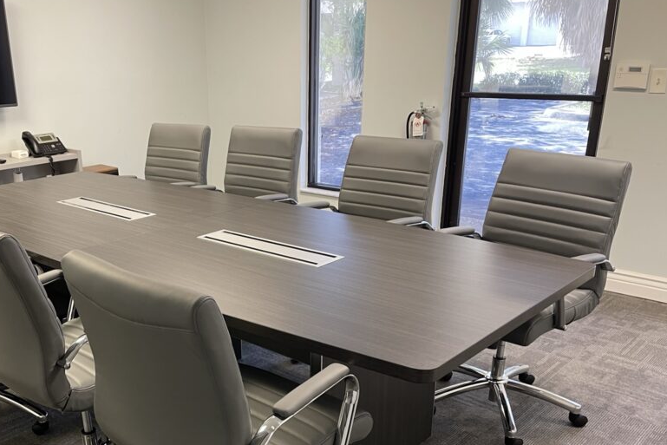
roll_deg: +1.7
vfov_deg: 36.2
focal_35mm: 36
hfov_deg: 52.4
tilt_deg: -21.6
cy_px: 321
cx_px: 242
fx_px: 667
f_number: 1.6
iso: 250
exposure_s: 1/60
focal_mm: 5.1
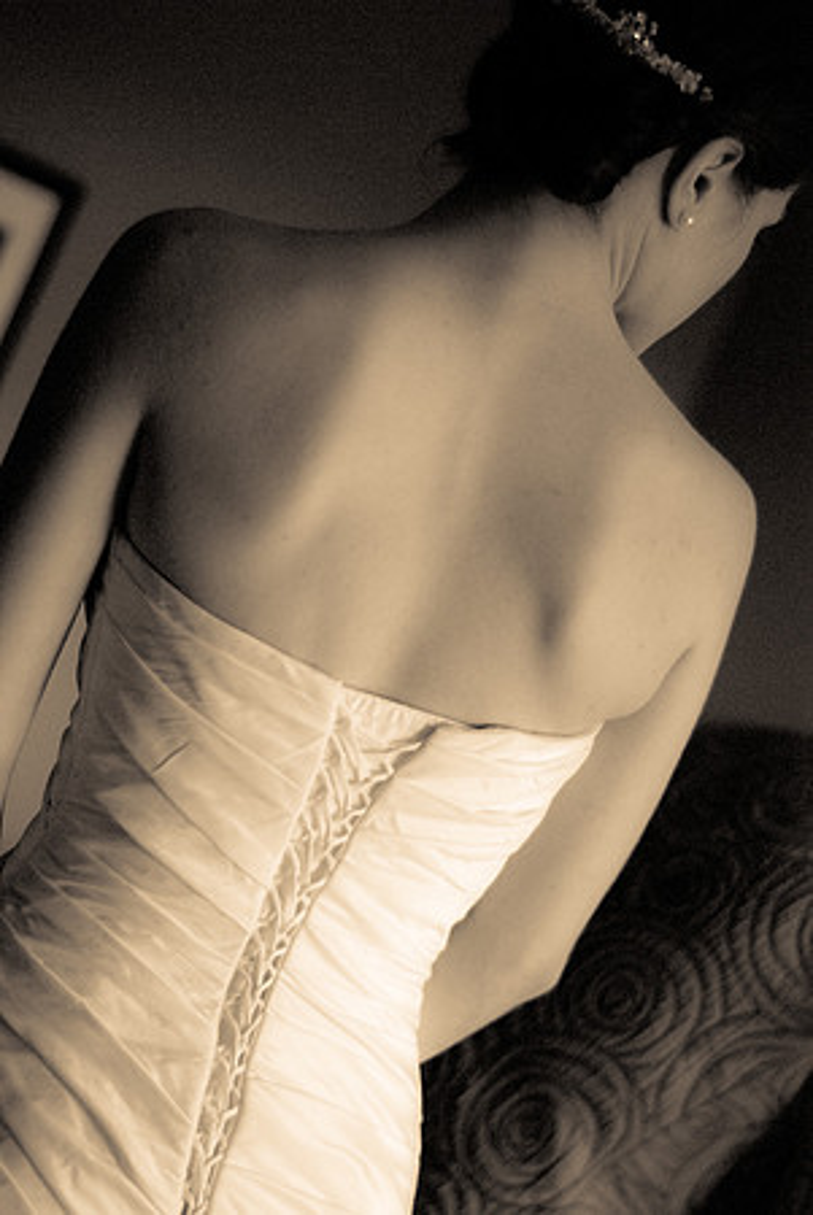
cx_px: 406
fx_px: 2535
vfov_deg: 27.0
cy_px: 608
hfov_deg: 18.2
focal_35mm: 75
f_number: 2
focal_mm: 50
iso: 800
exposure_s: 1/1000
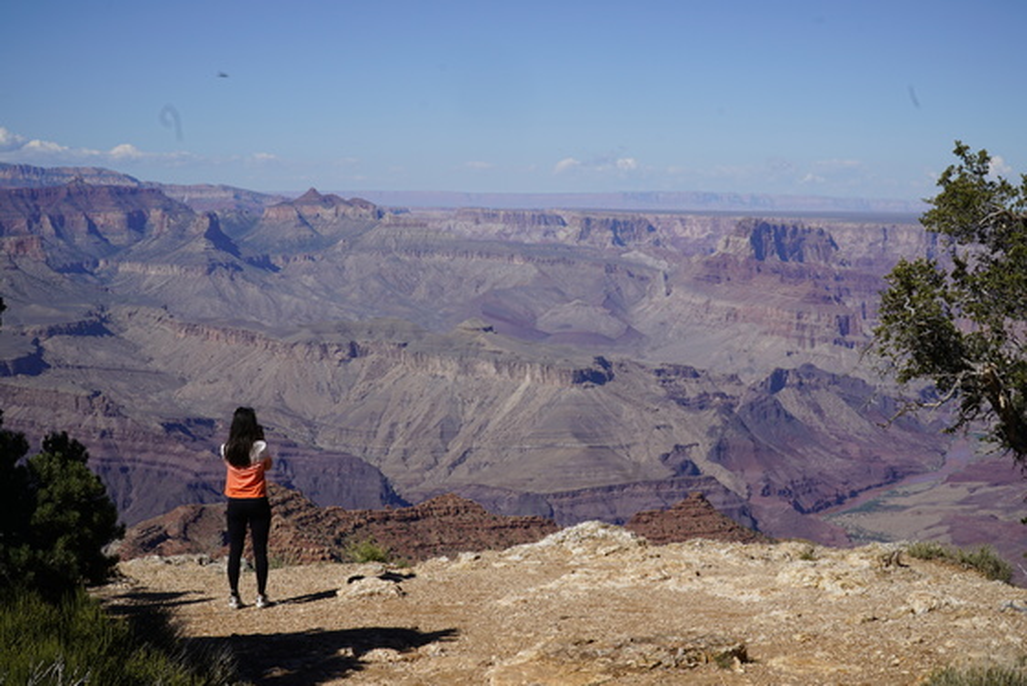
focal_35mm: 60
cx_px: 514
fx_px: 1712
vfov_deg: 22.6
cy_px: 343
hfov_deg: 33.4
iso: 100
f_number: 18
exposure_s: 1/125
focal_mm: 40
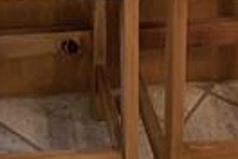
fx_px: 615
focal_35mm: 93
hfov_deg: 21.6
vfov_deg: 9.2
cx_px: 38
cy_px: -405
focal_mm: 12
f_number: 9
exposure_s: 1
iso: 640
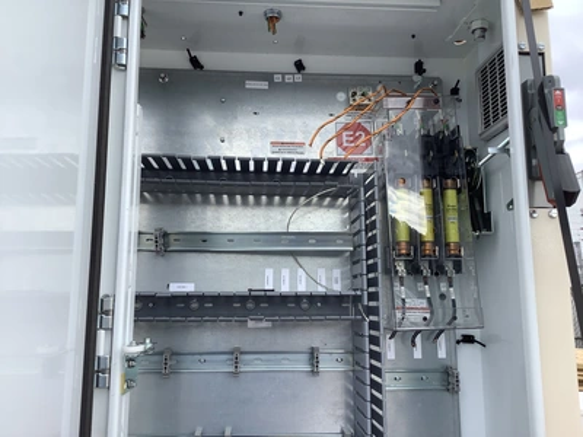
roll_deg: +0.0
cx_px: 292
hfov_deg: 58.4
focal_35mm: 31
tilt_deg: +10.2
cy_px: 218
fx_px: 522
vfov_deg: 45.4
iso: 25
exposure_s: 1/405
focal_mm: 3.3
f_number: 2.4
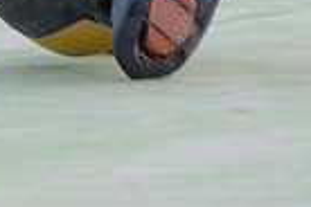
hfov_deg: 2.6
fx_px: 6721
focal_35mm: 778
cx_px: -316
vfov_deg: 1.8
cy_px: -210
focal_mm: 185
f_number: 4
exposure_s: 1/500
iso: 1250
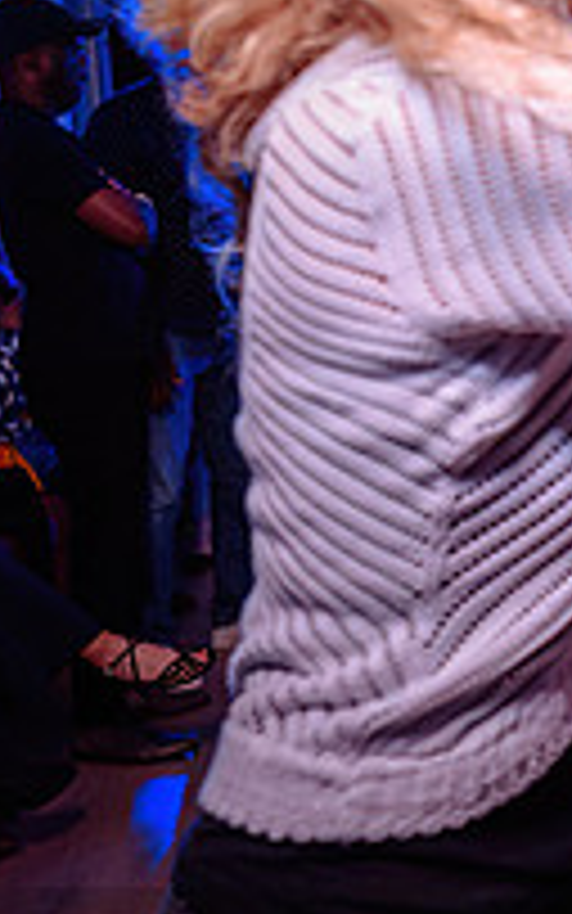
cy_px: 358
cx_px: 879
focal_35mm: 81
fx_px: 2019
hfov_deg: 14.9
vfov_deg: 25.5
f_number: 3.2
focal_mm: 26
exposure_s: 1/100
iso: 800
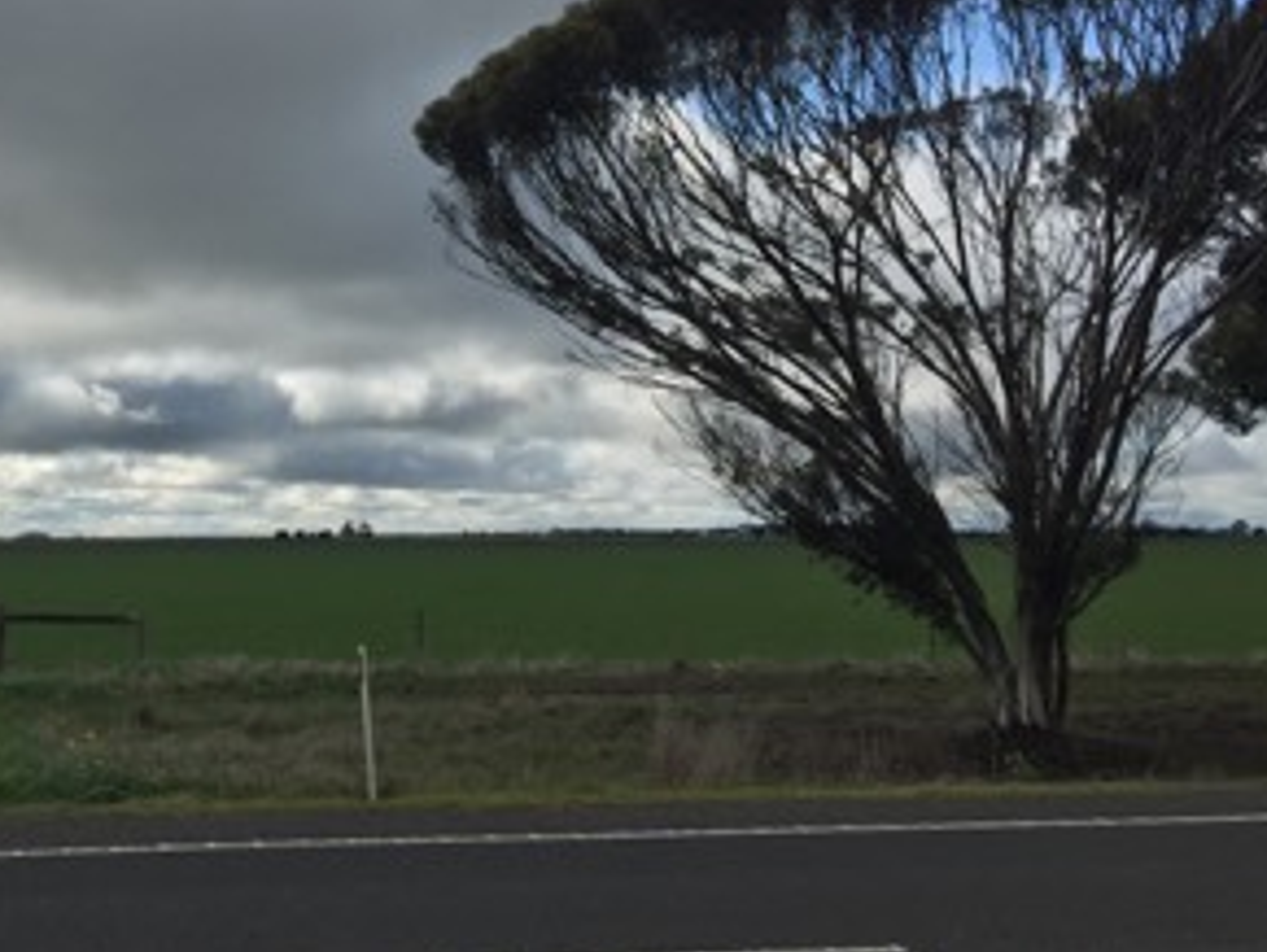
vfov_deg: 27.2
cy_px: 114
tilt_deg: +12.6
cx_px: 197
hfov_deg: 35.2
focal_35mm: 52
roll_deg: +0.4
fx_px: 1905
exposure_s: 1/2198
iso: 32
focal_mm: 4.15
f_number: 2.2
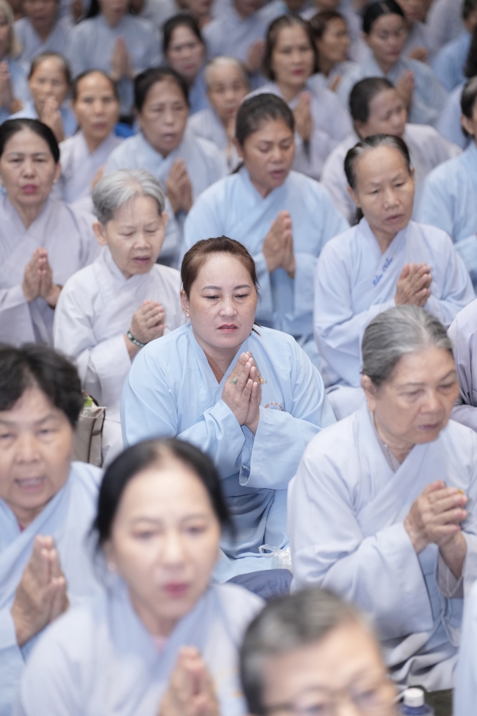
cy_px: 358
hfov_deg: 12.8
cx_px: 238
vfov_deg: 19.1
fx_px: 2126
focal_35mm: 107
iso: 2000
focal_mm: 107
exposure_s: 1/200
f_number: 2.8
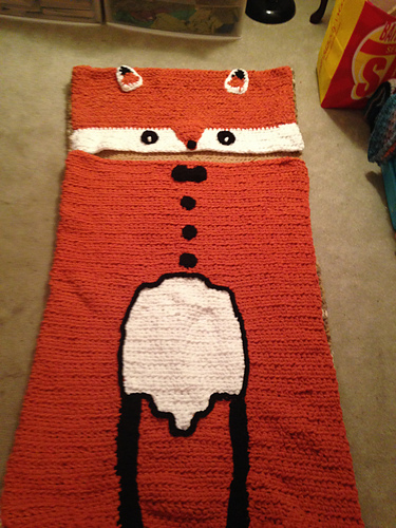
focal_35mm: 33
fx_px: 503
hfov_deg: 42.9
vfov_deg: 55.4
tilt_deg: -61.3
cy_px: 264
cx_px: 198
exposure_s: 1/20
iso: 250
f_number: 2.4
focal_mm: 4.12
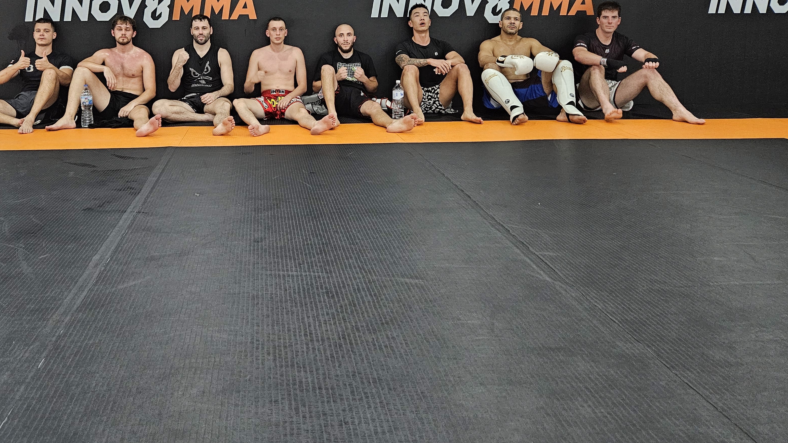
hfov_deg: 60.2
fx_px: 669
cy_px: 79
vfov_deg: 35.3
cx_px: 296
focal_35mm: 32
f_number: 1.8
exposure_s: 1/100
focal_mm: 5.4
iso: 500
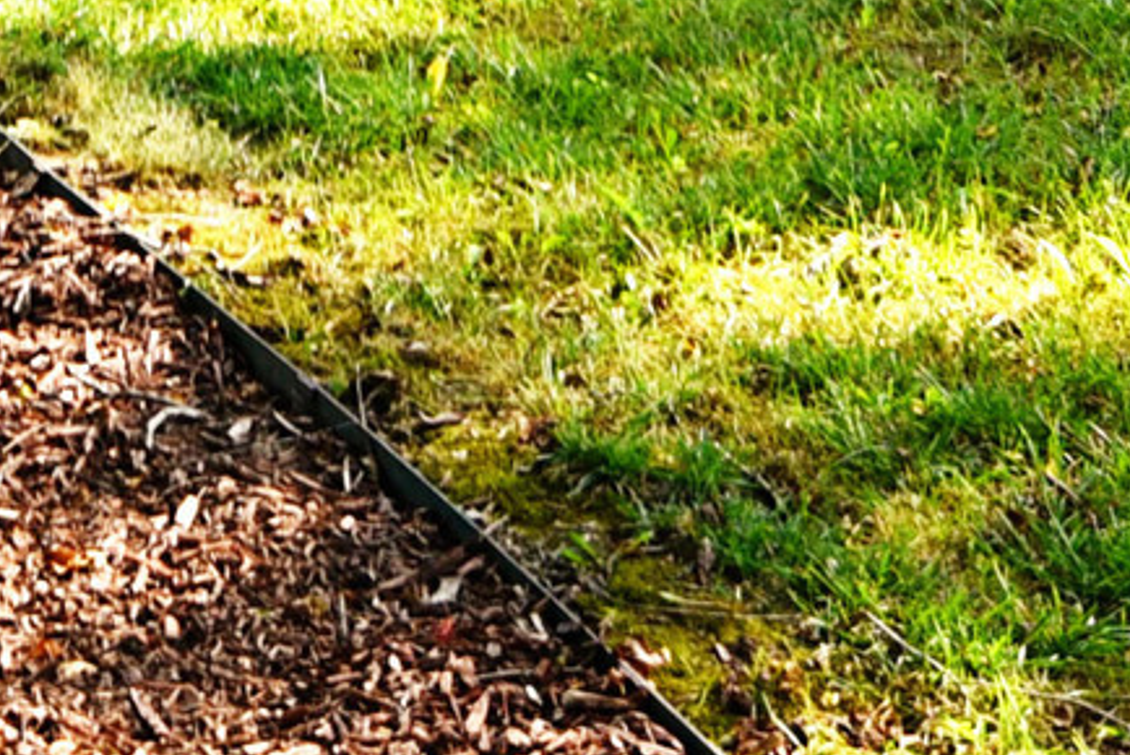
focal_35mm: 99
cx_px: 36
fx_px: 3109
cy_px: -1293
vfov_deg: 10.8
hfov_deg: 20.0
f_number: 2.8
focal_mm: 14
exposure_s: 1/400
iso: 160
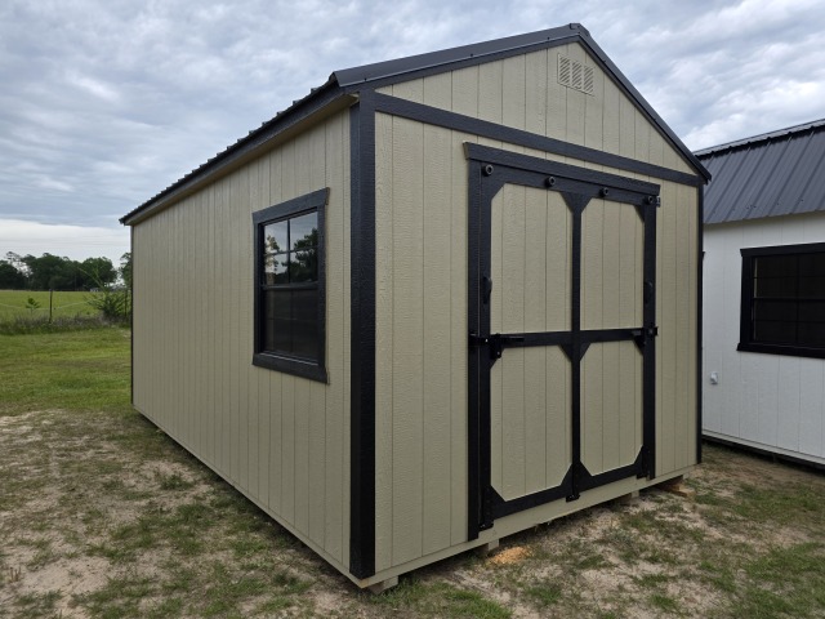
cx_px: 412
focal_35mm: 23
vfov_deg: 58.9
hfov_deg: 73.9
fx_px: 548
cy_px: 310
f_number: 1.7
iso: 80
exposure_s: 1/1461
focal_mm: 6.3
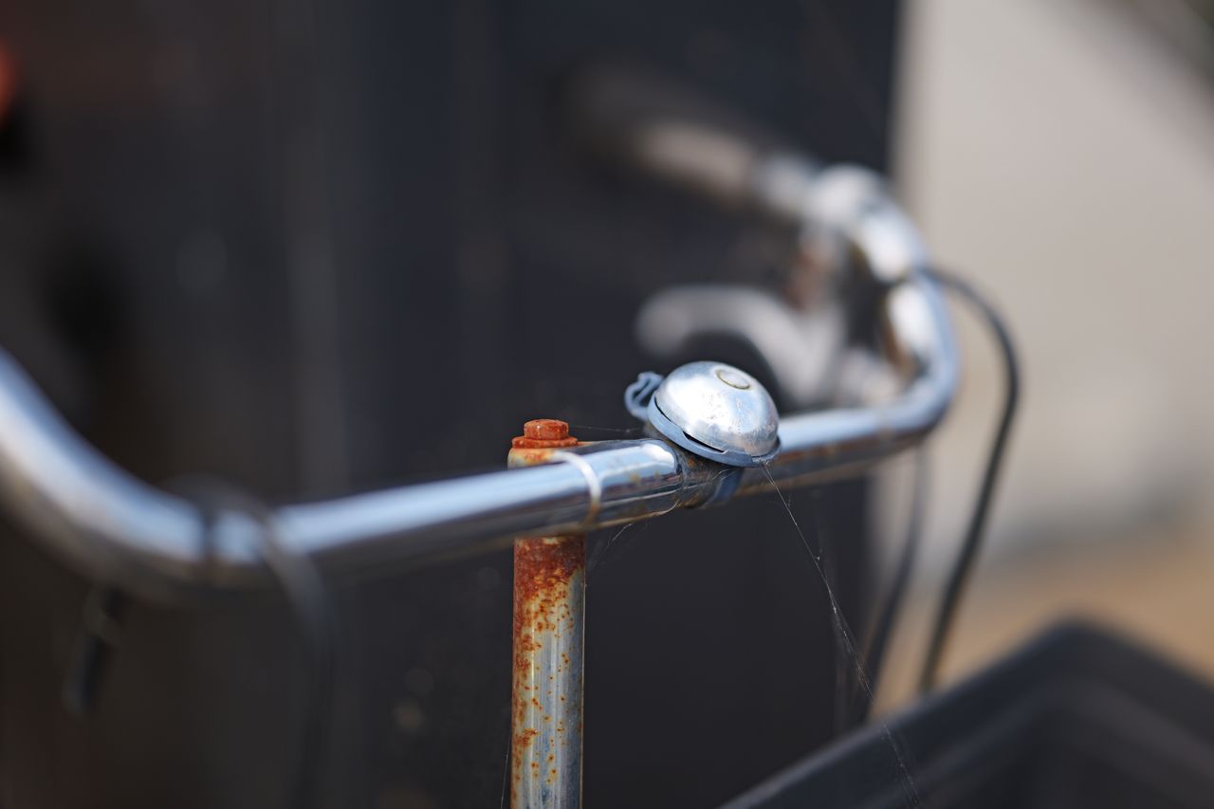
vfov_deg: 16.1
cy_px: 404
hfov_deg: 23.9
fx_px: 2866
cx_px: 607
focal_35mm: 85
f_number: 1.2
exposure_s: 1/4000
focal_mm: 85
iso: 100
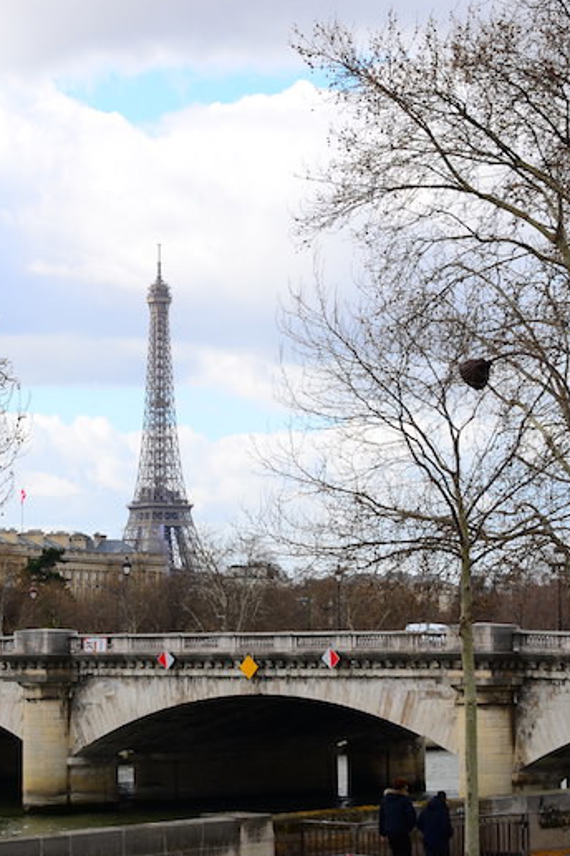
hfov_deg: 11.8
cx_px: 141
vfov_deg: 17.6
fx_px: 2755
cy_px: 431
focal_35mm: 116
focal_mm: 50
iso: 100
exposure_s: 1/200
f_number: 7.1
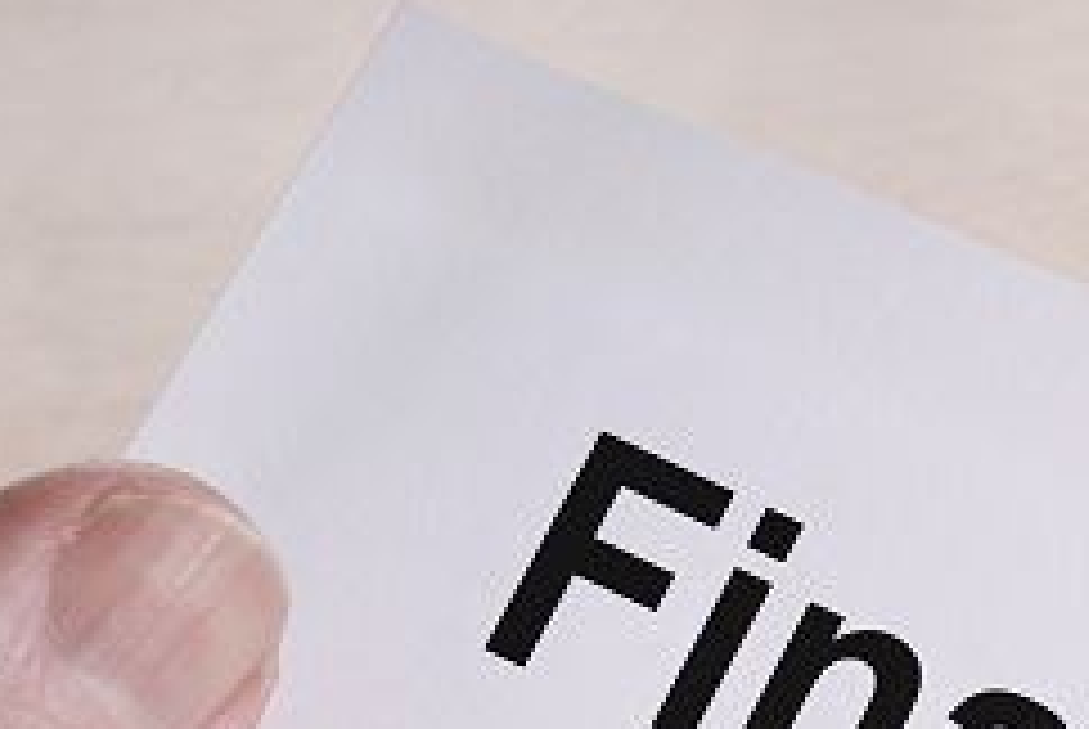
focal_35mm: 104
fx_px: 3150
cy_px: 860
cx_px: 891
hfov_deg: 19.4
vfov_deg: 12.9
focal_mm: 28
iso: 100
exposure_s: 1/160
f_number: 11
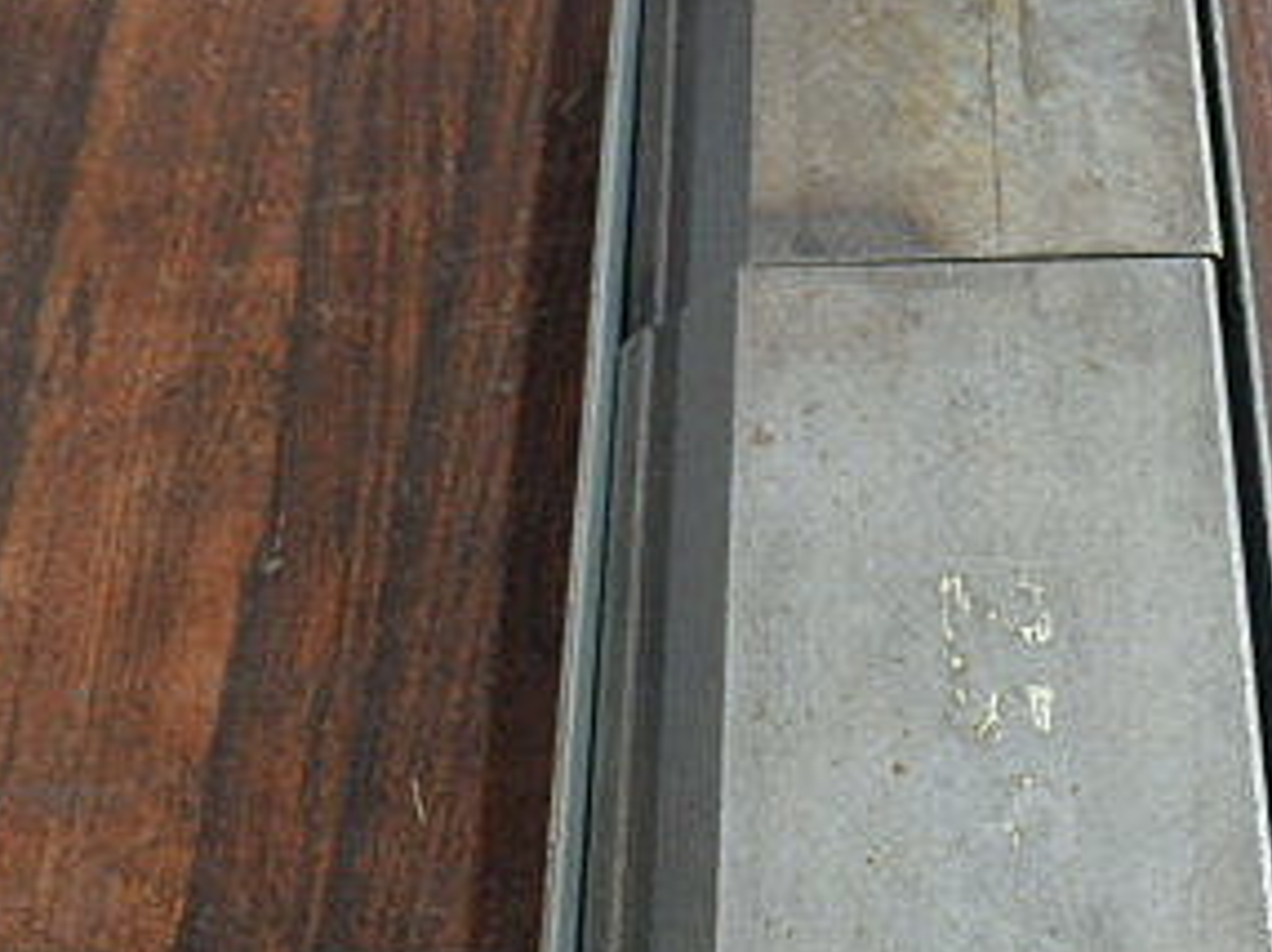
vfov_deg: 25.6
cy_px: 761
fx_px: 2056
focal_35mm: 56
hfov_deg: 33.4
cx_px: 1010
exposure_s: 1/30
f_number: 3
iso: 160
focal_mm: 4.5
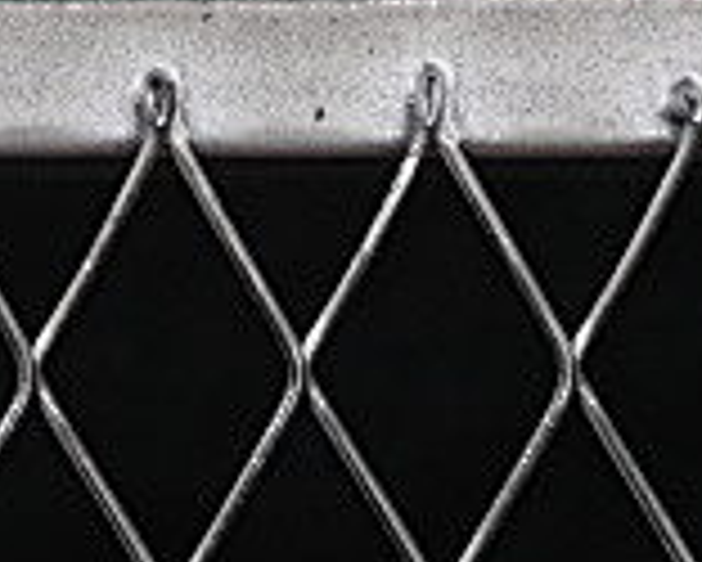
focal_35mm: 488
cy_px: -1034
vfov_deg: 3.1
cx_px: -832
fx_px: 10145
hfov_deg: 3.9
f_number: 8
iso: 160
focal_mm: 50
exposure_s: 1/80
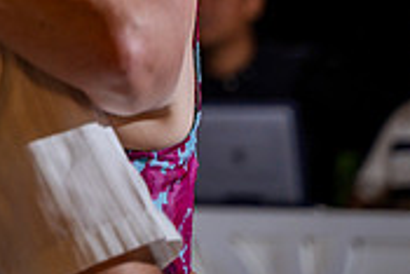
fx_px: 2998
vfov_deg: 5.2
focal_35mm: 263
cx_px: -131
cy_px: -169
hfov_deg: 7.7
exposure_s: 1/200
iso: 400
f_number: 2.8
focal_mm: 75
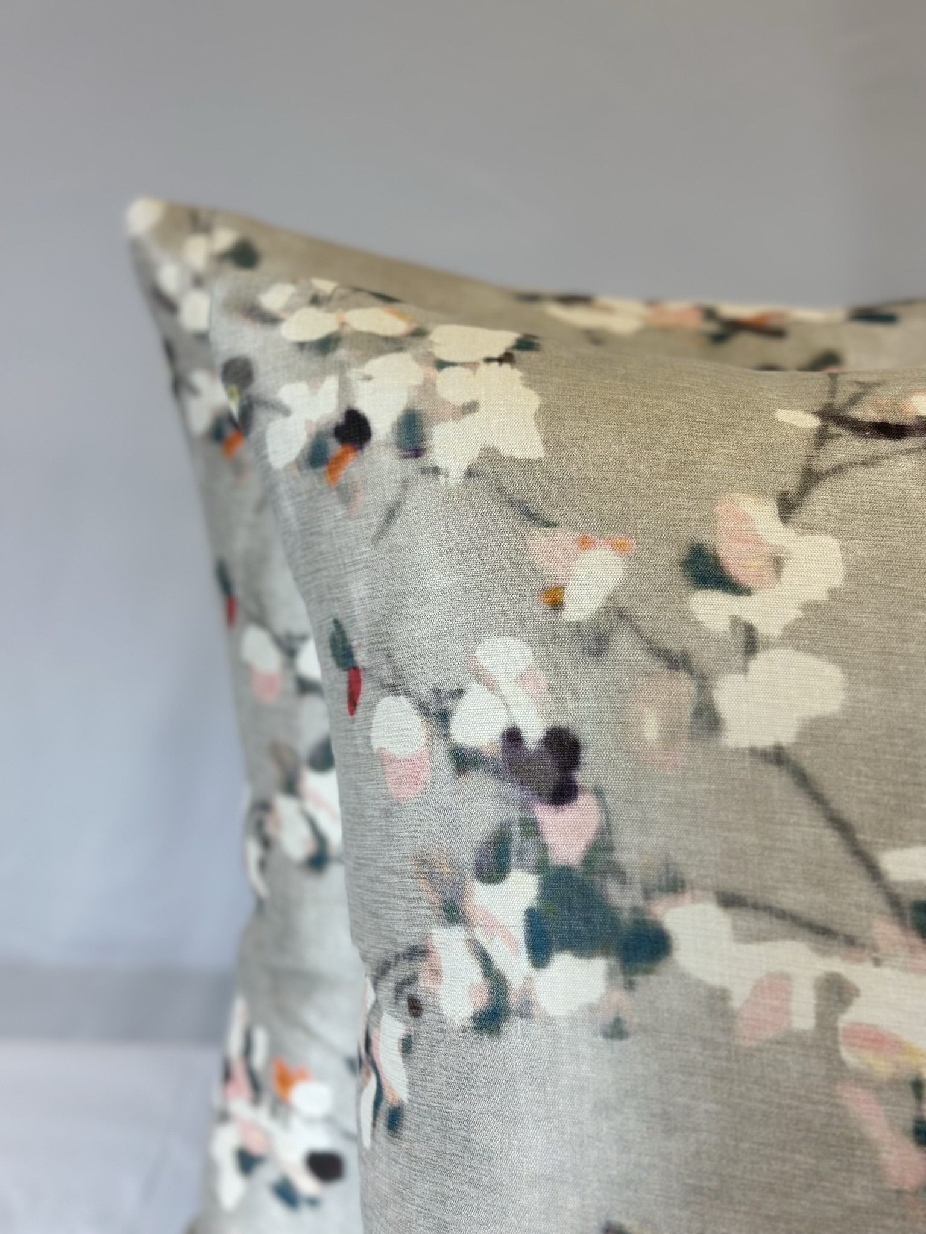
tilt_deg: -12.6
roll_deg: -0.6
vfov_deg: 39.7
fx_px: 1712
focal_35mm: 48
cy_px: 617
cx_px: 463
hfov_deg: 30.3
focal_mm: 6.86
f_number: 1.78
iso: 64
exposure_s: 1/145
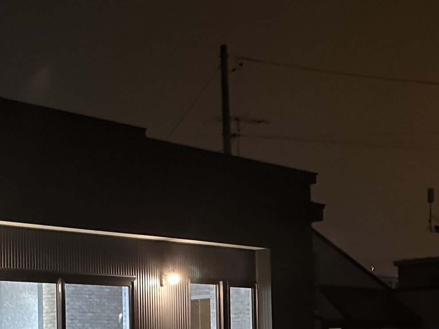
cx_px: -89
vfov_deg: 22.6
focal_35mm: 62
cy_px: 342
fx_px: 786
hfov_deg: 27.4
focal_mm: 6.86
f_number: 1.78
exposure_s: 1/25
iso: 1250
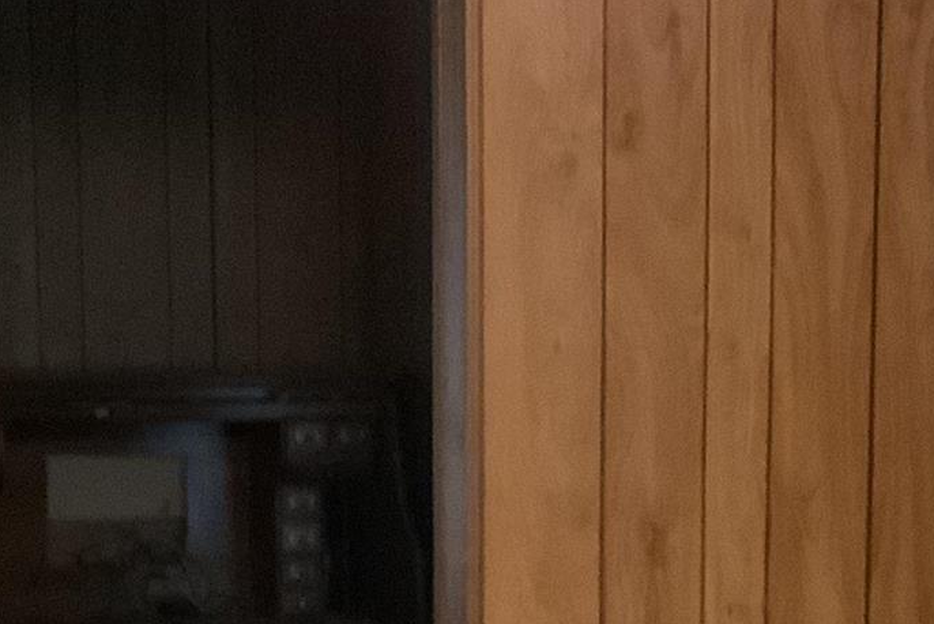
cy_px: 888
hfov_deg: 15.2
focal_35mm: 135
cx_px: 580
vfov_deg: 9.9
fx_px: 3504
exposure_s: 1/30
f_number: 1.8
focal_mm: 3
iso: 500
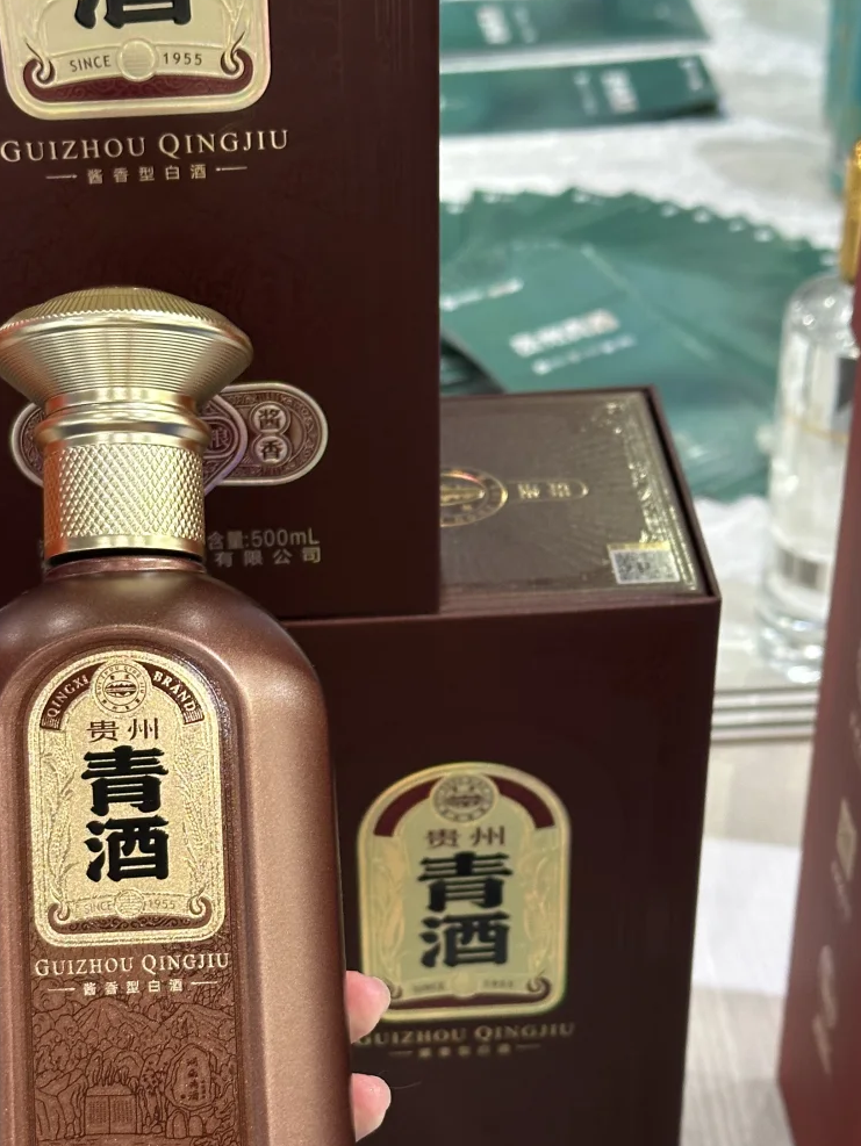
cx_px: 272
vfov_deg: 27.6
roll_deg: +3.0
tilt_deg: -36.3
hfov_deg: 20.9
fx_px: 2320
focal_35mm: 70
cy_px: 781
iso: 200
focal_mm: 6.86
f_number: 1.78
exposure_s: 1/50
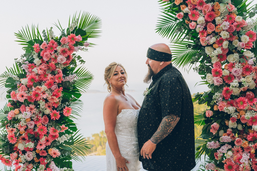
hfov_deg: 37.9
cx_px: 126
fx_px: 375
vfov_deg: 25.7
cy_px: 86
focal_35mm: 52
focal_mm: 50
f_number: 3.5
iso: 200
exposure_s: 1/250
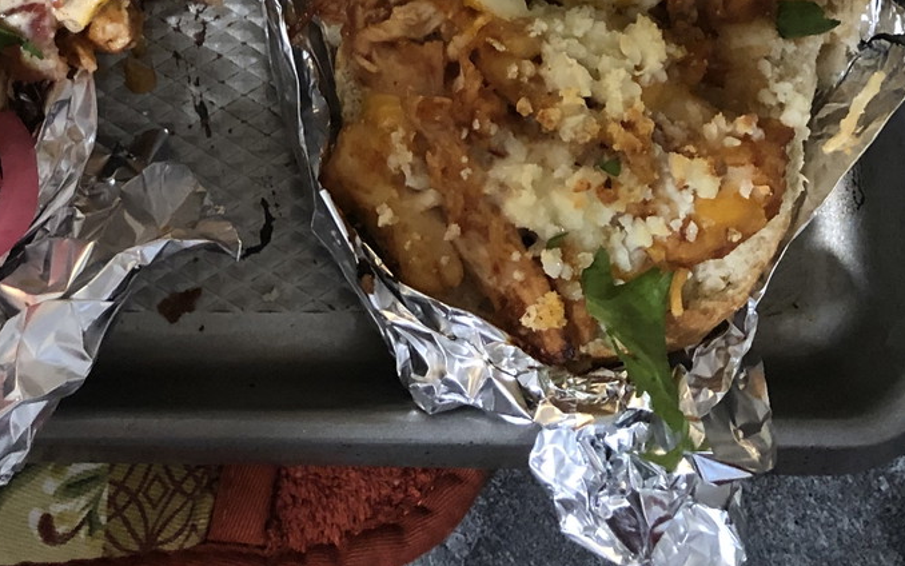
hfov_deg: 28.4
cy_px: -358
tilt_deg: -76.0
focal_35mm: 70
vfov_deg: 16.4
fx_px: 1727
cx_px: 121
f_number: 1.8
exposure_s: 1/11
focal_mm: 4
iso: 100
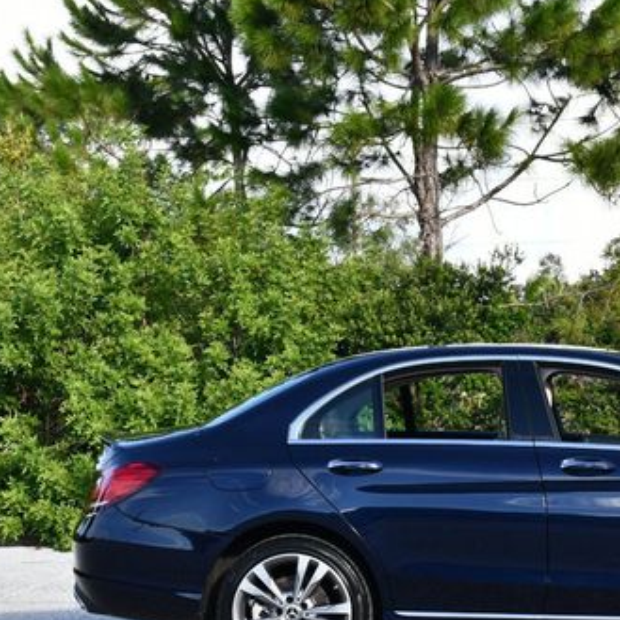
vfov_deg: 16.4
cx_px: 594
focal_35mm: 106
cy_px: 398
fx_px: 2148
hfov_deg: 16.2
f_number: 6.3
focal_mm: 32
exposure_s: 1/250
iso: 200
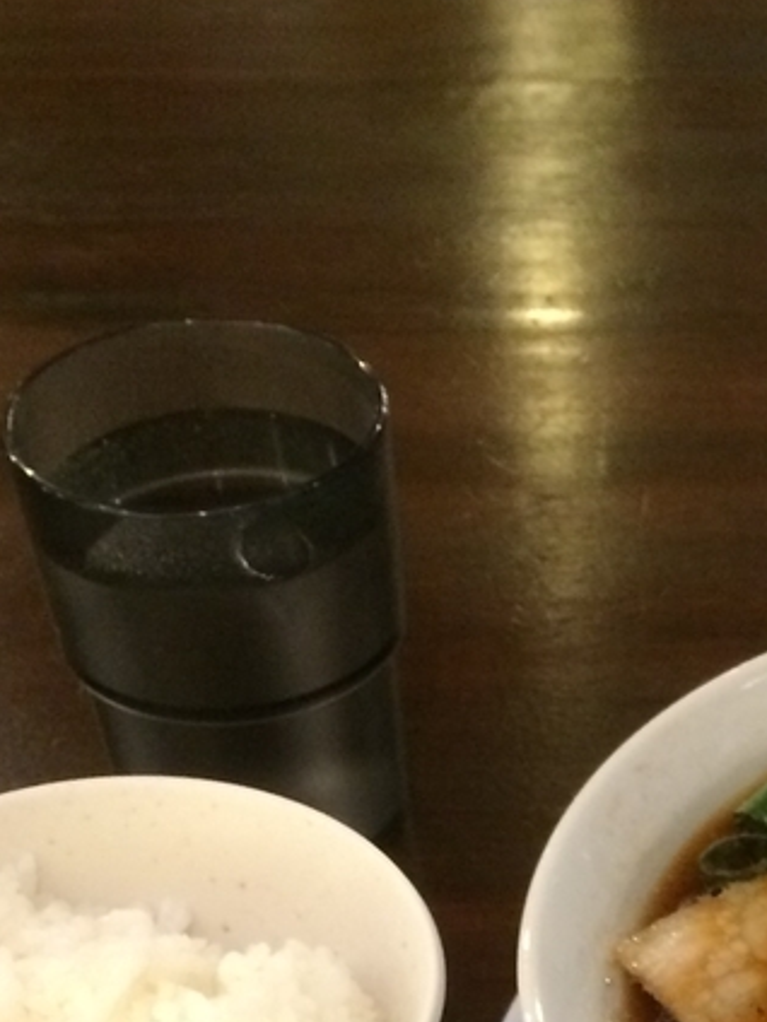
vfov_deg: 21.3
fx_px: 2423
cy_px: 1374
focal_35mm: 82
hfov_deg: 17.5
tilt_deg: -51.3
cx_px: 798
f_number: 2.2
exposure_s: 1/30
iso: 320
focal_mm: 4.15
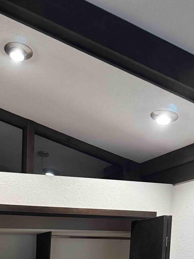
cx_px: -38
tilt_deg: -5.6
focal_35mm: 64
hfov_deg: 21.3
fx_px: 478
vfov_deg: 25.7
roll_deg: -0.2
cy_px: 341
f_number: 1.78
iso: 640
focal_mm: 6.76
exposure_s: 1/60
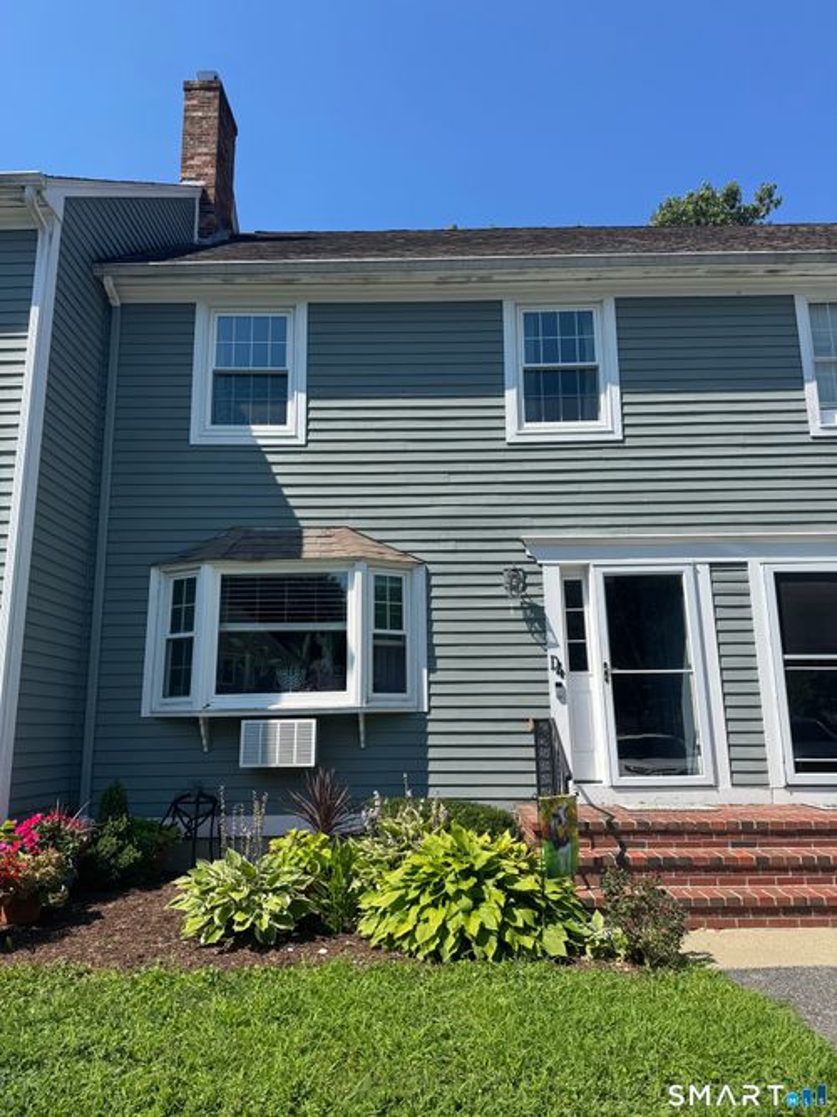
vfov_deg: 71.6
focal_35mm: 24
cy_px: 558
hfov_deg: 56.8
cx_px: 418
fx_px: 774
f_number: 1.78
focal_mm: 6.76
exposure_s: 1/3802
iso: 80
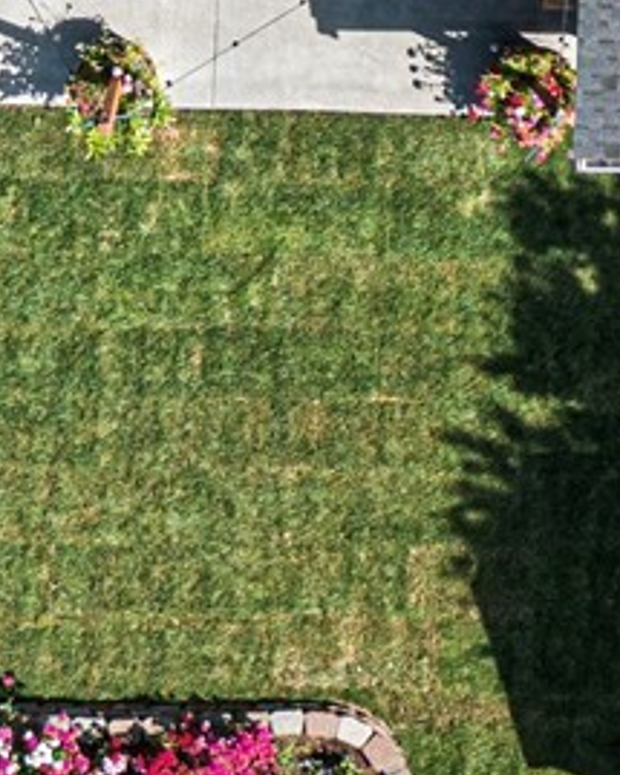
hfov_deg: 9.3
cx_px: 342
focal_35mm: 166
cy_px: -308
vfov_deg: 11.3
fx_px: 3810
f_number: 2.8
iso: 100
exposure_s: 1/80
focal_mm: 10.26
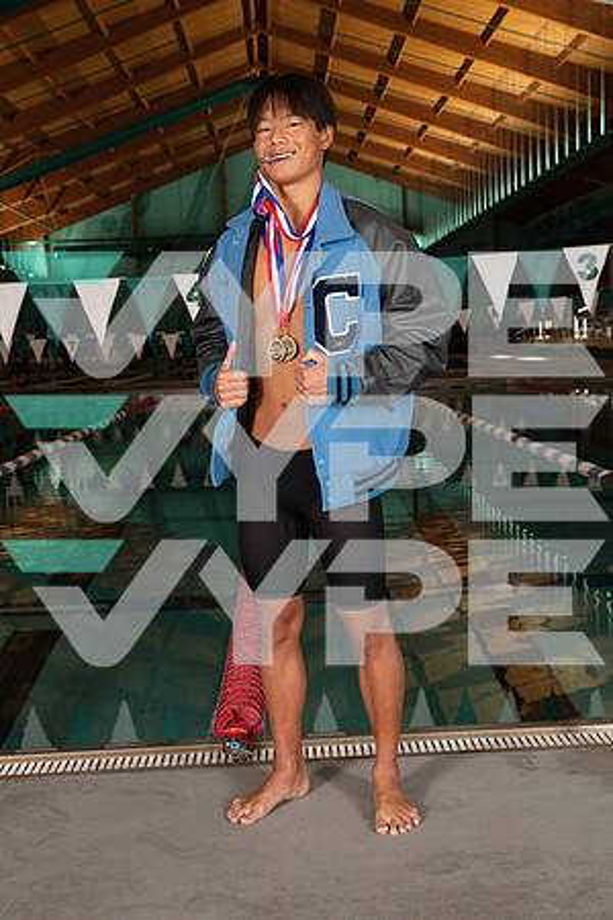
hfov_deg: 29.2
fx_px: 1175
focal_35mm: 46
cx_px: 306
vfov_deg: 42.7
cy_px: 460
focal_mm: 46
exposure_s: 1/250
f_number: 7.1
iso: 800
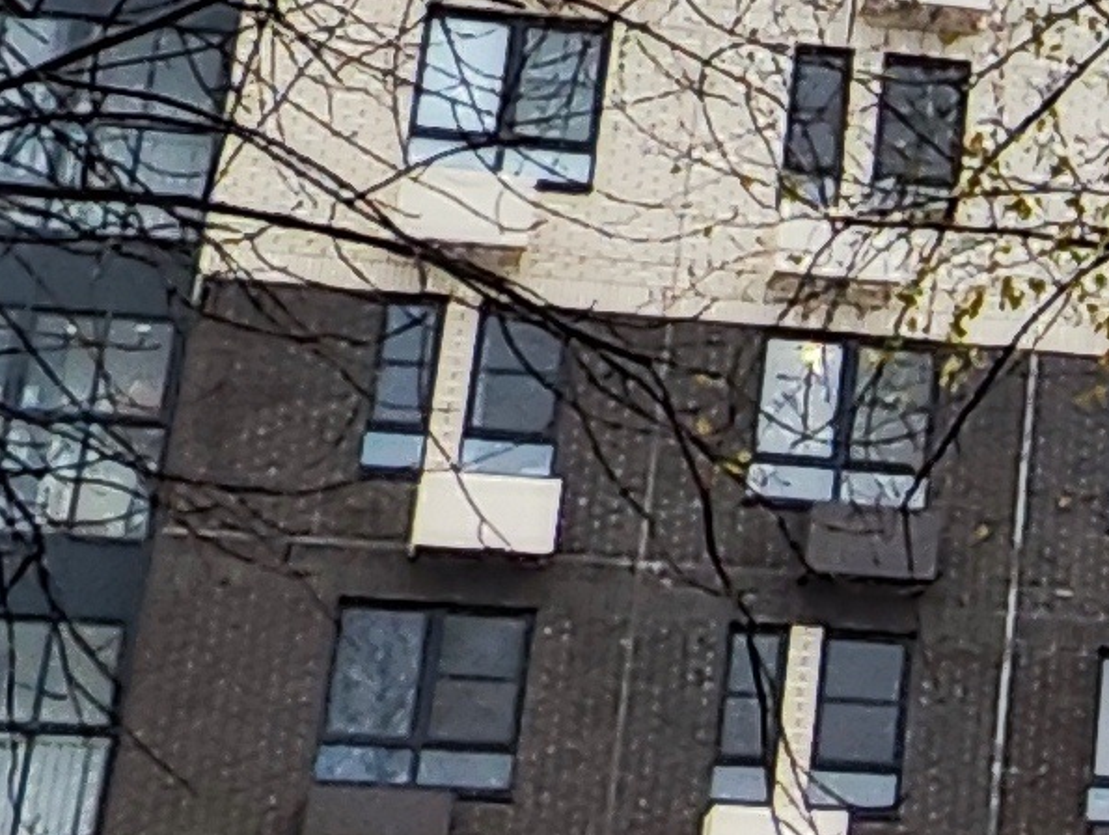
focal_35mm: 96
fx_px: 3080
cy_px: -548
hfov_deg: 15.1
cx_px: 2412
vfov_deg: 14.1
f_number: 2.2
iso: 72
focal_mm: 2.16
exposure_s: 1/50
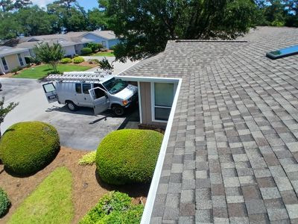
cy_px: 112
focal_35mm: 17
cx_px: 149
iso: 50
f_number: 2.2
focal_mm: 1.4
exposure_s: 1/1248
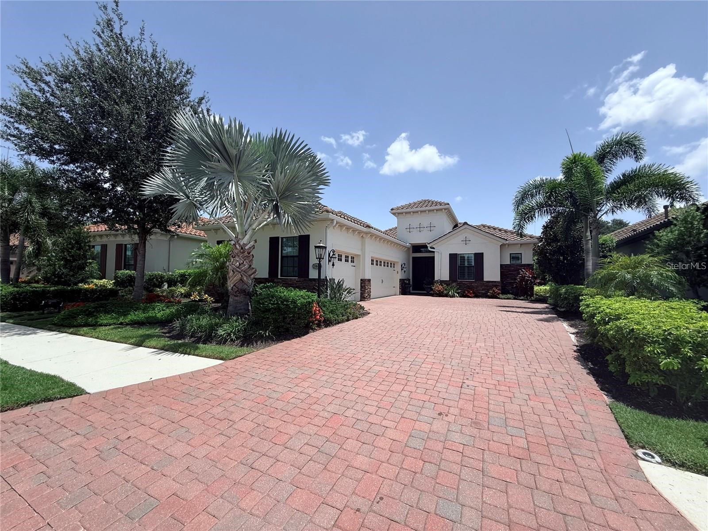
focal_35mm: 14
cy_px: 266
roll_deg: -1.4
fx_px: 286
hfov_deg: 102.1
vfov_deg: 85.7
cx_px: 354
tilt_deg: +0.5
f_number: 2.2
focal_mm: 2.22
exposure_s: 1/2092
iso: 50
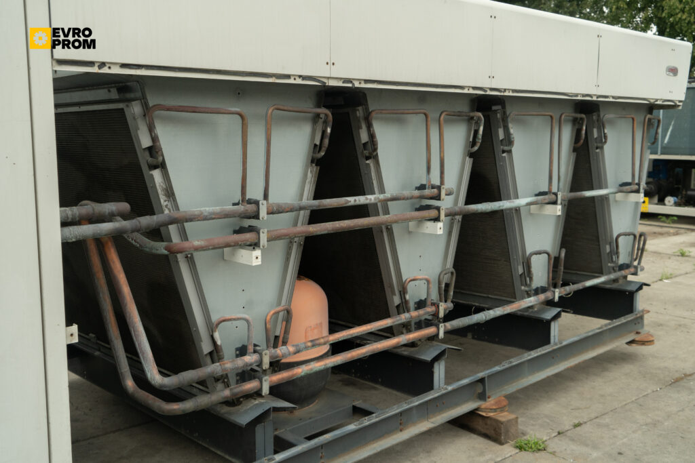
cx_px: 348
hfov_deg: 53.1
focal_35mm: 36
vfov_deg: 36.9
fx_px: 695
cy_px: 232
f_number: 6.3
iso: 500
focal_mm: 36
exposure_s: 1/160
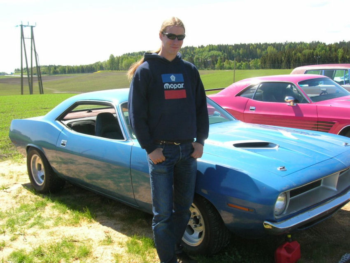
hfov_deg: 49.0
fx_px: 384
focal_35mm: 38
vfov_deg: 37.7
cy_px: 132
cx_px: 175
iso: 50
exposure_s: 1/150
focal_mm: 6.4
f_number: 5
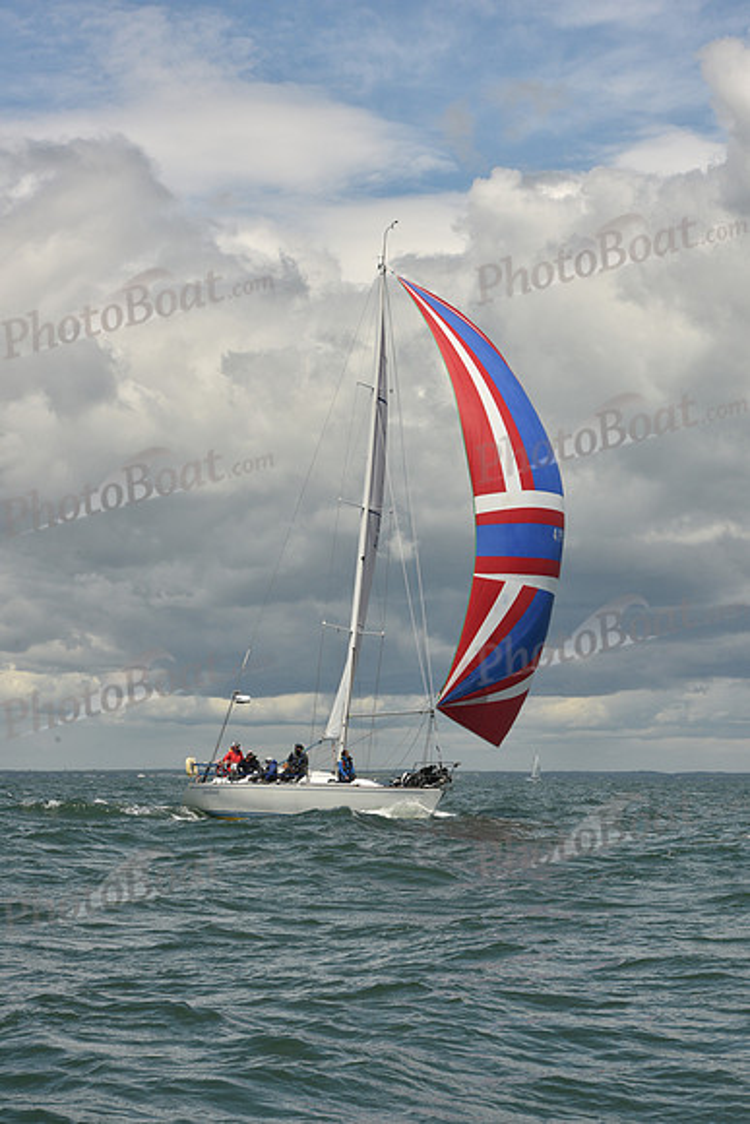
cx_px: 375
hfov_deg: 13.7
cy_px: 562
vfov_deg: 20.4
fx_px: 3123
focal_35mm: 100
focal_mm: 100
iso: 320
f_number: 13
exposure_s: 1/800
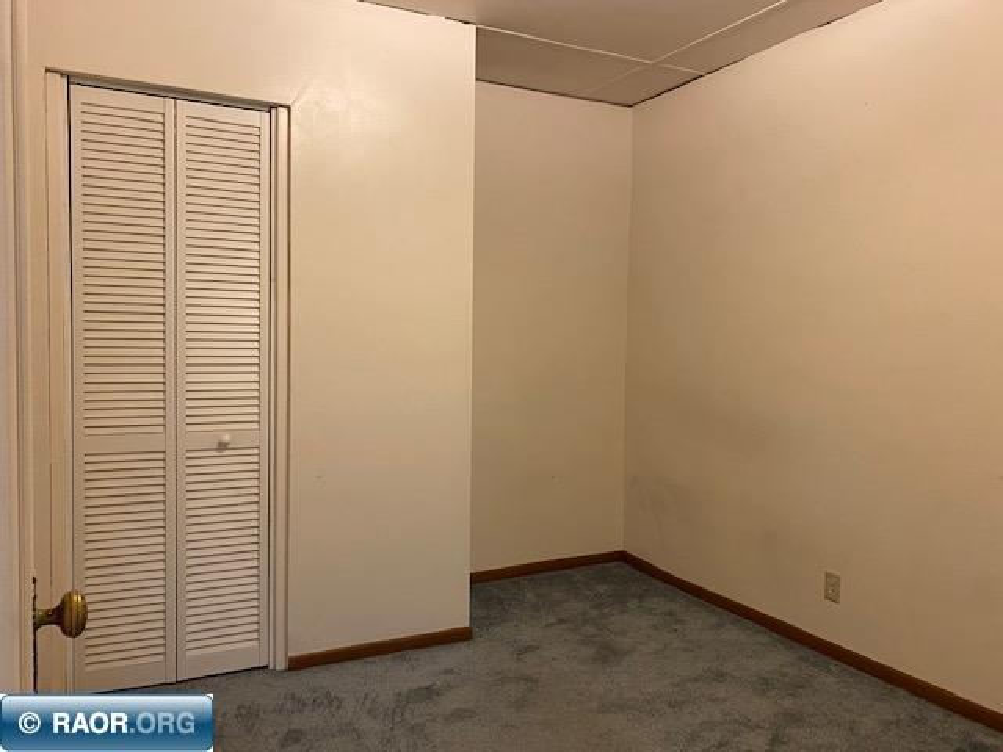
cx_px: 502
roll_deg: -0.5
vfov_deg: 53.1
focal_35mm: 26
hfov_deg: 67.3
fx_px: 753
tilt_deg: -3.0
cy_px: 376
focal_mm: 4.25
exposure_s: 1/60
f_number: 1.8
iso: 250
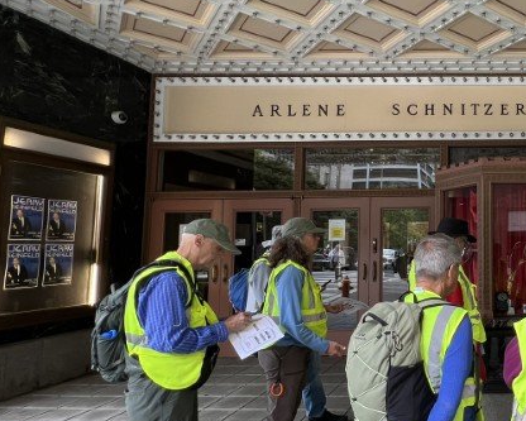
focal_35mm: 26
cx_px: 533
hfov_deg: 51.8
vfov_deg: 54.9
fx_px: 405
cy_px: 217
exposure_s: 1/120
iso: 80
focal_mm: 1.57
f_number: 1.8
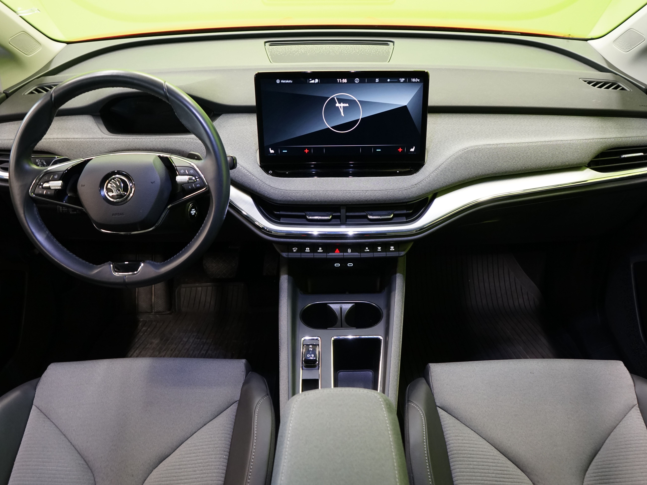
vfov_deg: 44.2
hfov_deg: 56.8
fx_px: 598
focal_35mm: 32
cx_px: 342
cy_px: 247
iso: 1600
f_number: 5
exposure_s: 1/20
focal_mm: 29
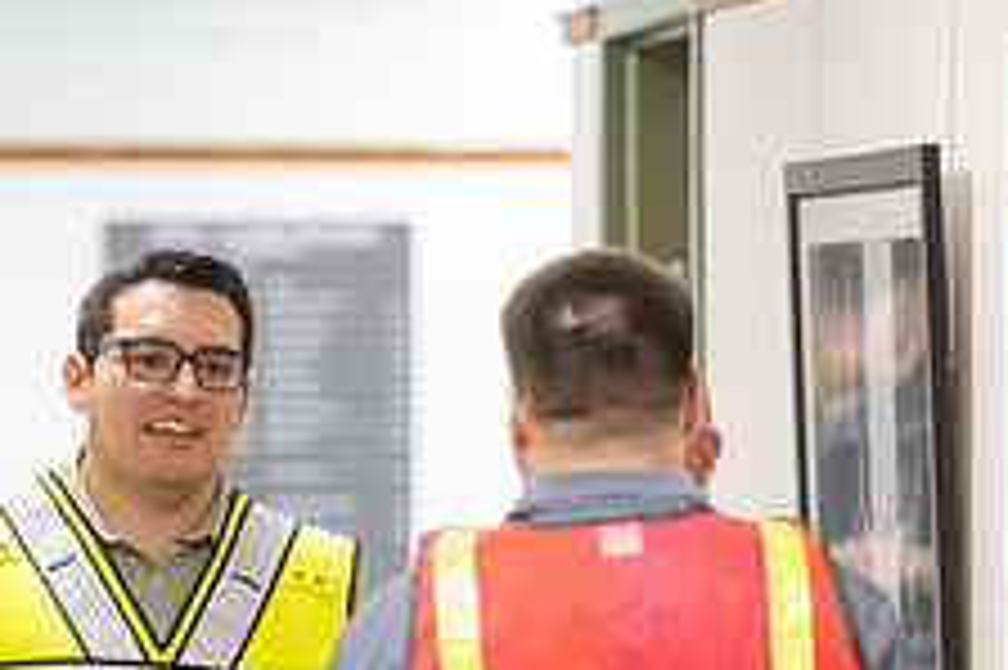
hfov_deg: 5.0
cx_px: 220
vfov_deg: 3.3
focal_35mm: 415
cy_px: 645
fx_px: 11611
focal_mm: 160
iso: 3200
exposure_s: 1/500
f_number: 2.8
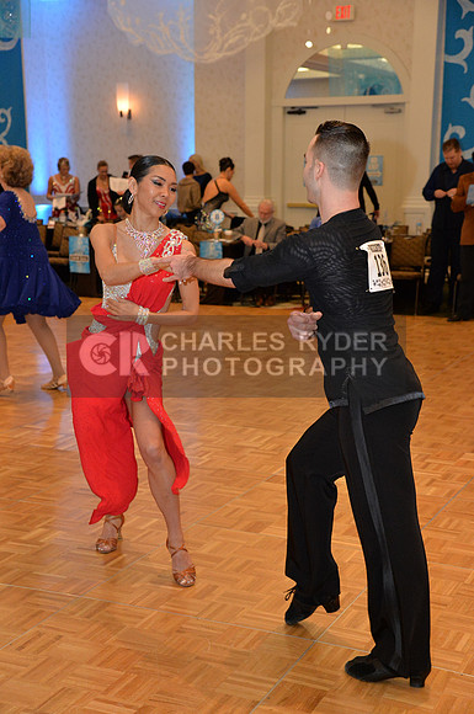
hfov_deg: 23.3
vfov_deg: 34.5
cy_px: 357
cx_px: 237
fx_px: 1149
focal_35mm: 58
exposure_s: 1/250
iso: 3200
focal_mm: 58
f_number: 5.6
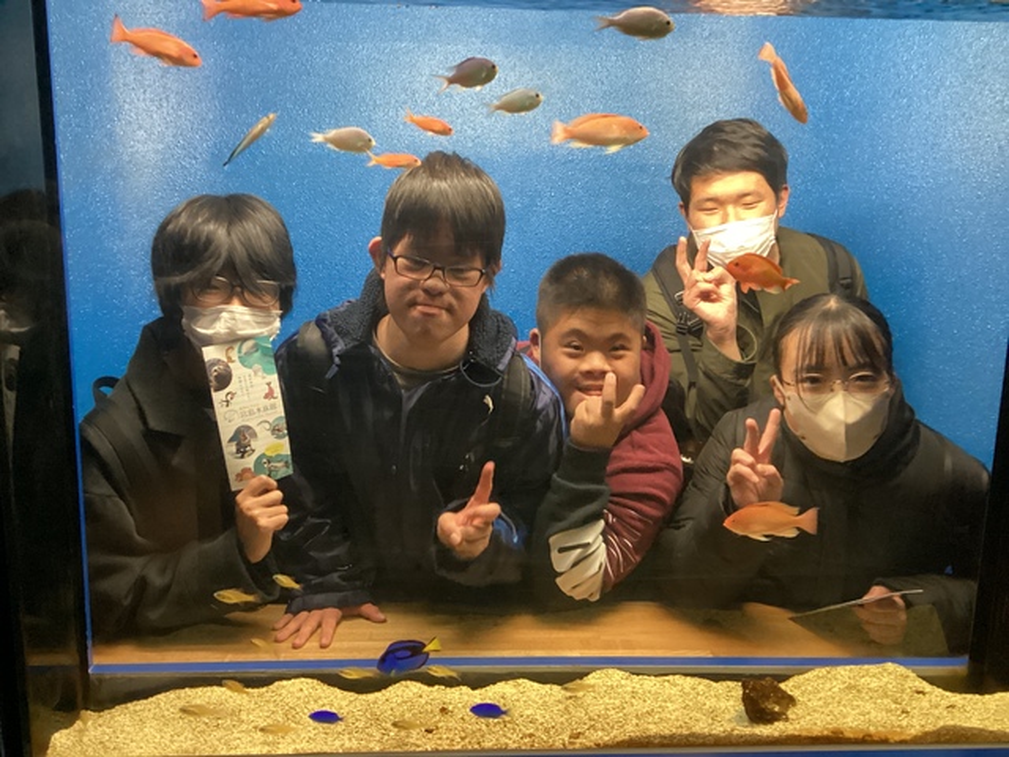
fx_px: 904
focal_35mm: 31
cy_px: 378
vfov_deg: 45.4
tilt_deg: -11.2
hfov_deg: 58.4
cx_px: 504
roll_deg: +0.3
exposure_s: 1/40
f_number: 2.4
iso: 400
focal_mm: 3.3
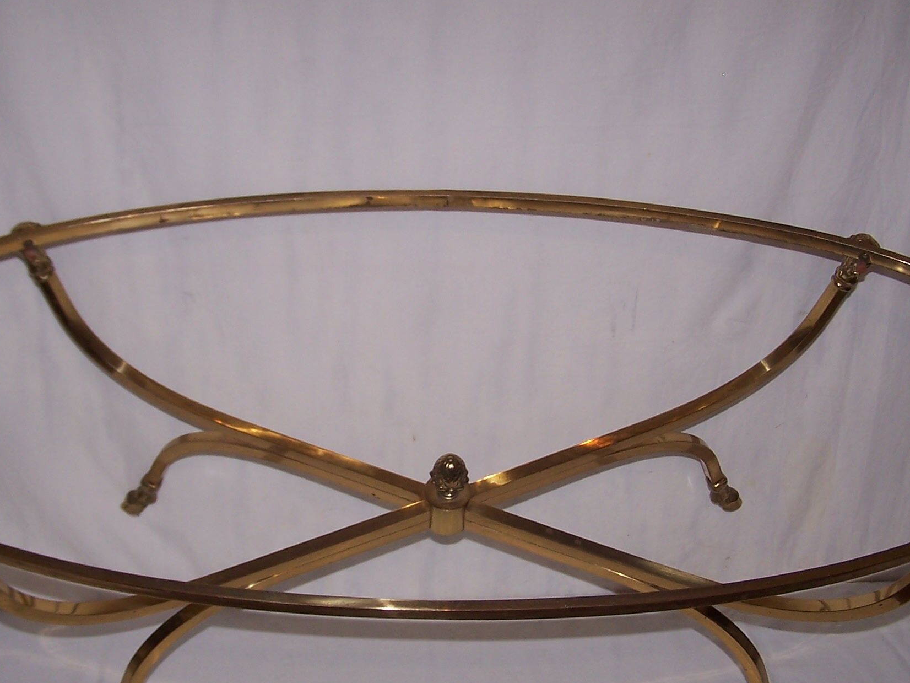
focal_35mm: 53
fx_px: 1393
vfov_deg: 27.5
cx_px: 459
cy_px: 372
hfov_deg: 36.2
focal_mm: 6.3
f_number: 2.8
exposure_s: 1/60
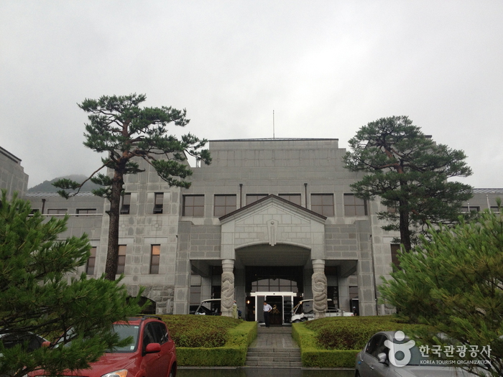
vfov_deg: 40.7
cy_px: 188
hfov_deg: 52.6
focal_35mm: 35
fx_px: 509
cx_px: 252
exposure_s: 1/120
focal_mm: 4.28
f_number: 2.4
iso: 64
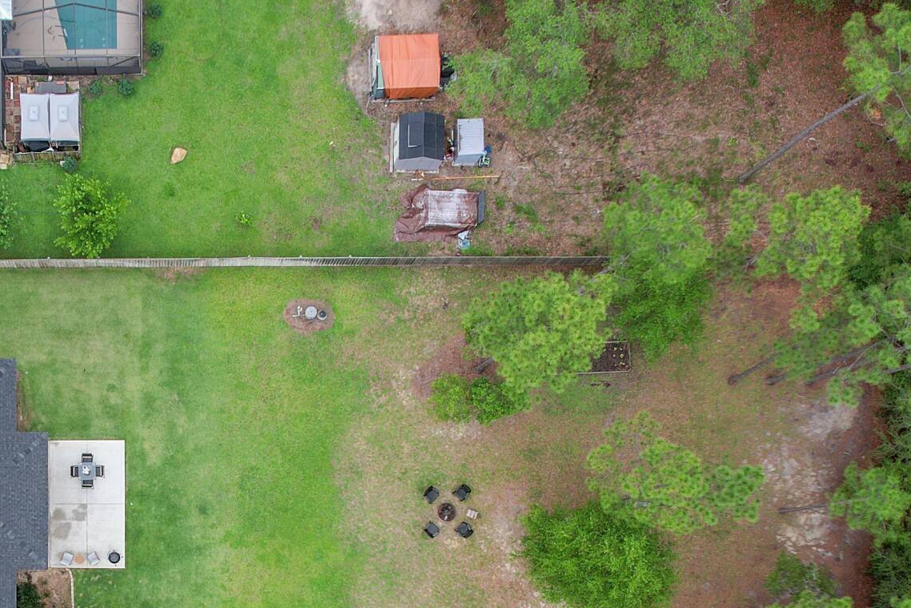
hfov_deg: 33.4
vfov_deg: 22.6
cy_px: 590
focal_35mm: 58
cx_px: 175
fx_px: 1468
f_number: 2.8
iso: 100
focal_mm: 8.38
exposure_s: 1/1000
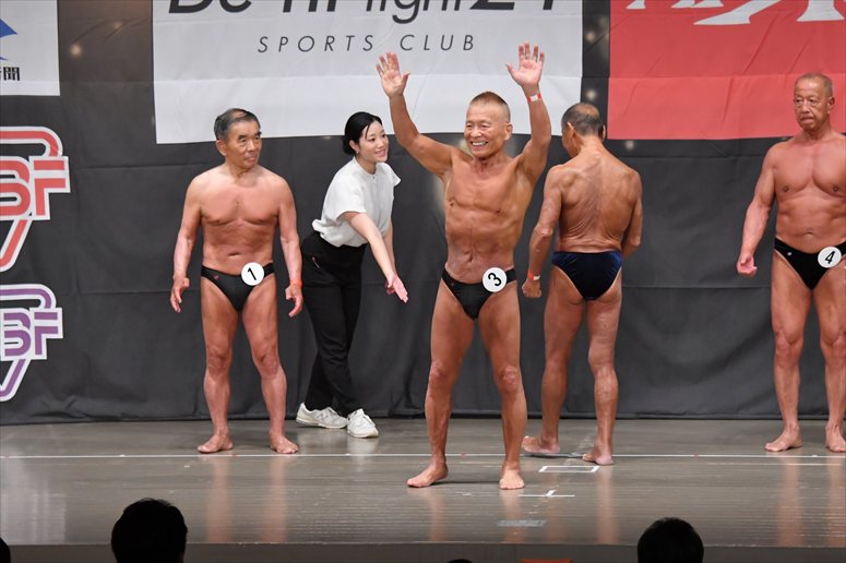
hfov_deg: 11.2
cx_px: 423
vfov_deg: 7.5
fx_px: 4298
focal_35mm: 183
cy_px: 282
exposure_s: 1/400
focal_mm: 122
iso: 5000
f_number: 5.6
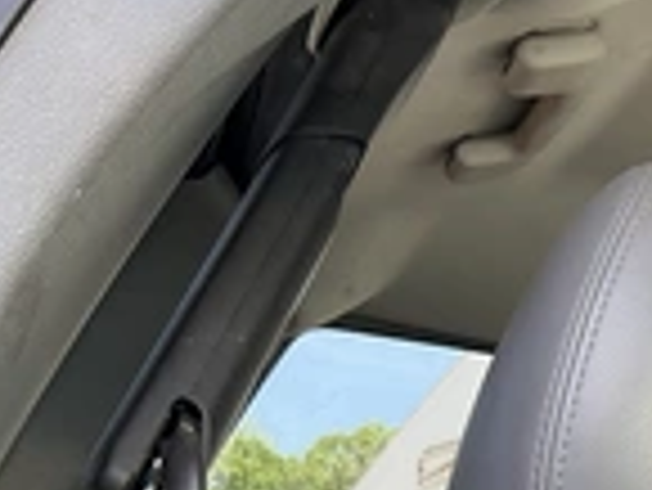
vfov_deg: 18.2
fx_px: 1452
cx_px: 764
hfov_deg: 23.3
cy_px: 589
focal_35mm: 77
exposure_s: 1/134
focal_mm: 3
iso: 32
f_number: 1.8
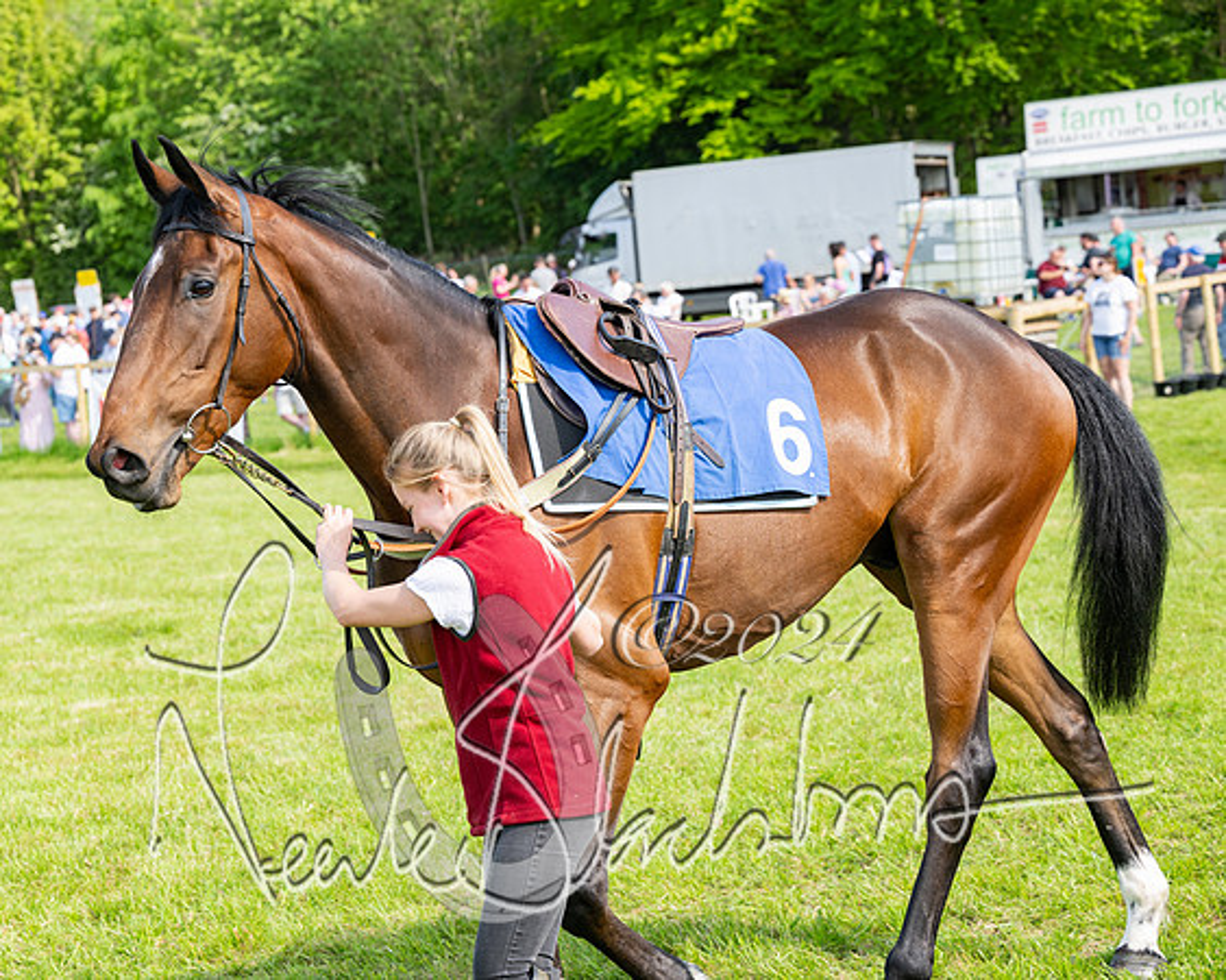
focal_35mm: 79
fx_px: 2861
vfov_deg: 19.4
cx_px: 490
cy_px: 490
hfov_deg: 24.1
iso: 200
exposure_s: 1/500
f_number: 5
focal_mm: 70
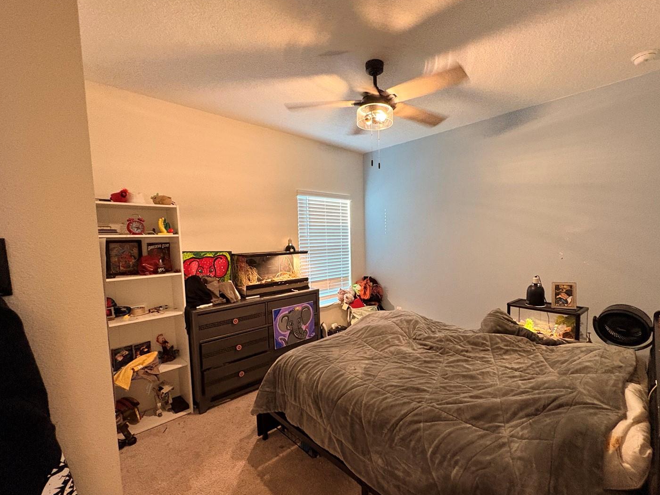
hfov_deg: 94.3
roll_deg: +1.2
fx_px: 305
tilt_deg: -4.7
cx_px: 355
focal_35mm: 16
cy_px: 262
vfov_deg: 78.0
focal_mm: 2.22
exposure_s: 1/60
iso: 640
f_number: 2.2
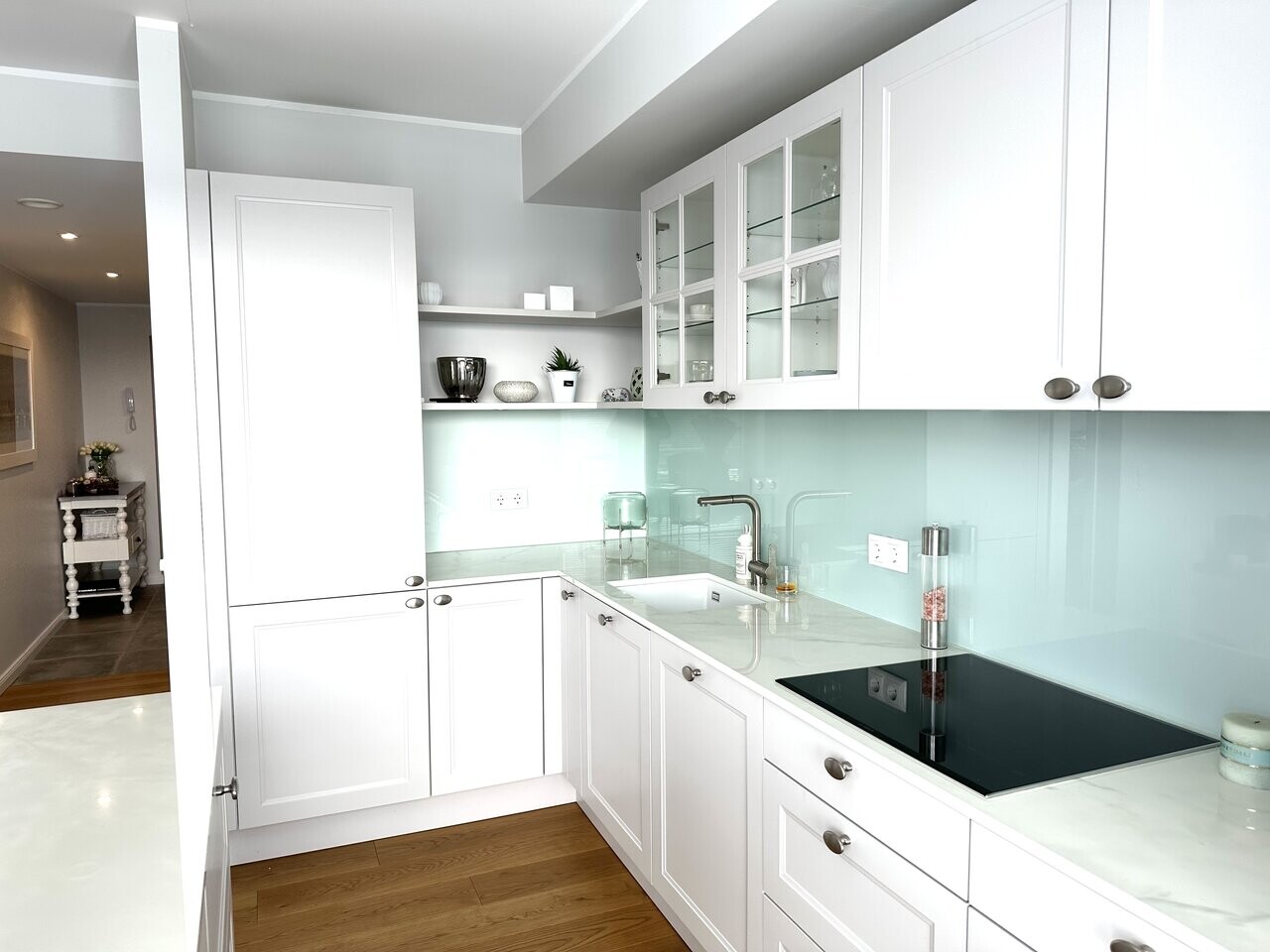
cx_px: 635
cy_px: 476
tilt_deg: -4.8
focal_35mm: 24
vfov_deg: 56.8
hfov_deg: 71.6
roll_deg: +0.1
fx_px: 881
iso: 64
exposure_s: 1/125
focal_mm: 6.86
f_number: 1.78
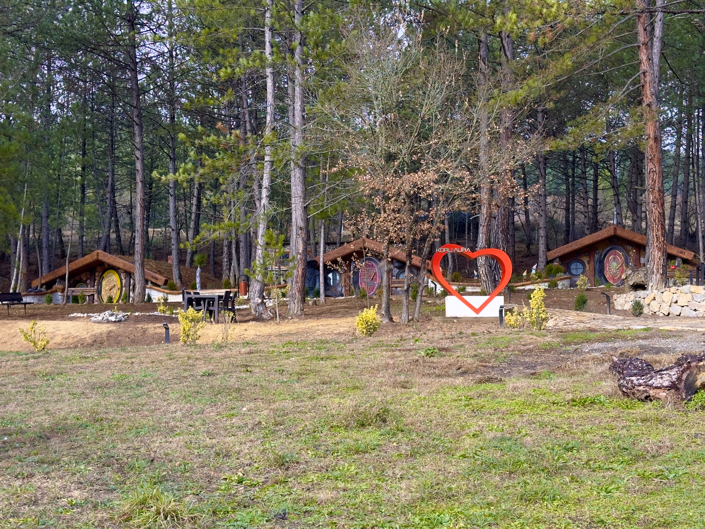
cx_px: 352
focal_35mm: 48
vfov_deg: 30.3
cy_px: 264
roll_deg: -0.8
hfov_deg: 39.7
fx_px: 978
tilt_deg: +6.8
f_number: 1.78
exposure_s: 1/469
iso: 64
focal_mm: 6.86
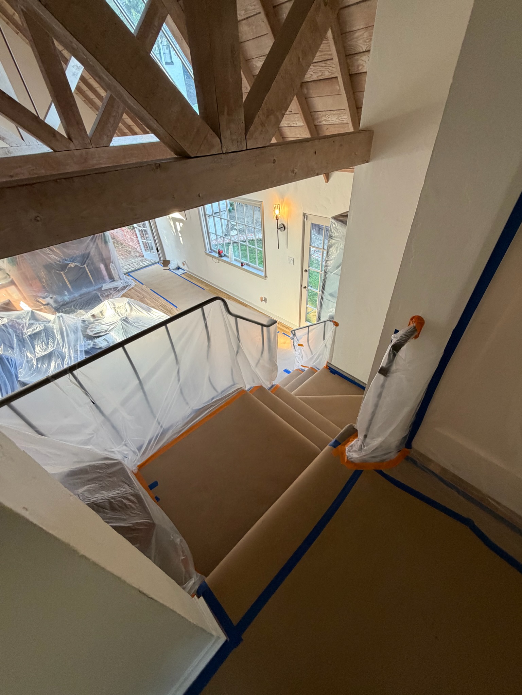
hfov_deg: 85.7
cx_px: 261
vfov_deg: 102.1
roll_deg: +3.8
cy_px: 348
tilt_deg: -38.0
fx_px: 281
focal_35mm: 14
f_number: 2.2
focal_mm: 2.22
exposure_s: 1/60
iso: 250
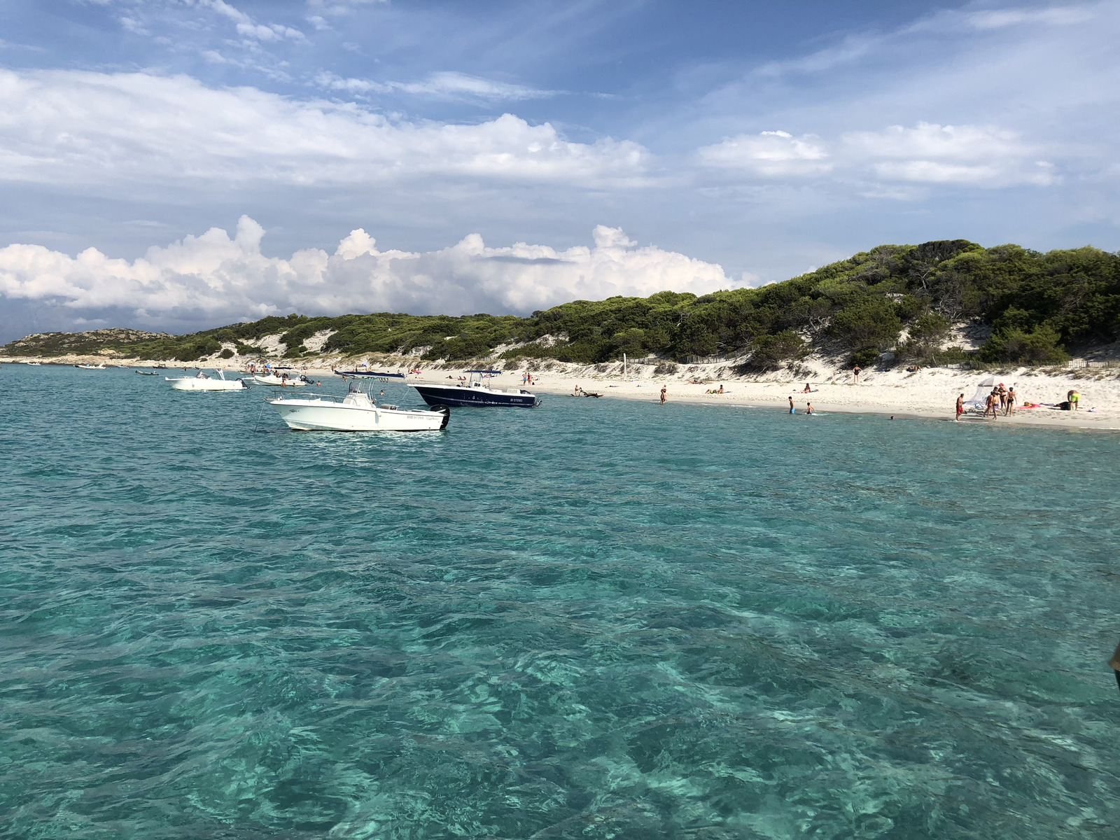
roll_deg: -1.2
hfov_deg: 63.4
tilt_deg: -2.7
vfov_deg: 49.7
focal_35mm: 28
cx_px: 560
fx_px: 906
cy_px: 420
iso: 25
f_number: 1.8
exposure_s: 1/3690
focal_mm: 4
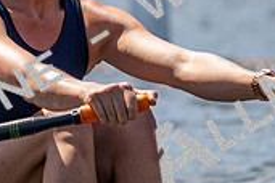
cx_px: 18
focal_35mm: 799
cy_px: 46
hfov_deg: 2.6
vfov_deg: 1.7
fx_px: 6103
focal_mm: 236
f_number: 5.6
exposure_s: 1/2000
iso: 250
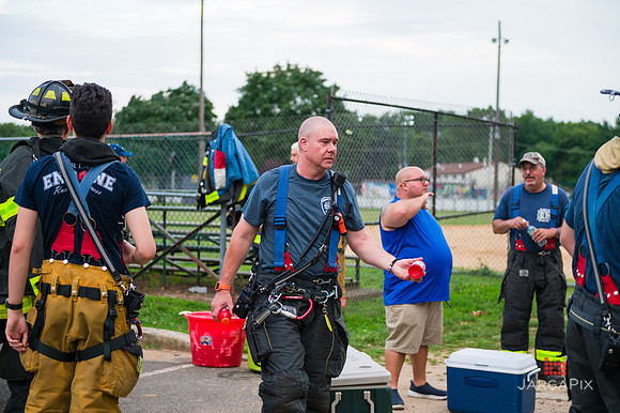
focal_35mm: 58
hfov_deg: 34.5
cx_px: 310
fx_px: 998
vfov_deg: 23.4
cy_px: 206
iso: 400
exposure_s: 1/250
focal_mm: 58
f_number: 3.2
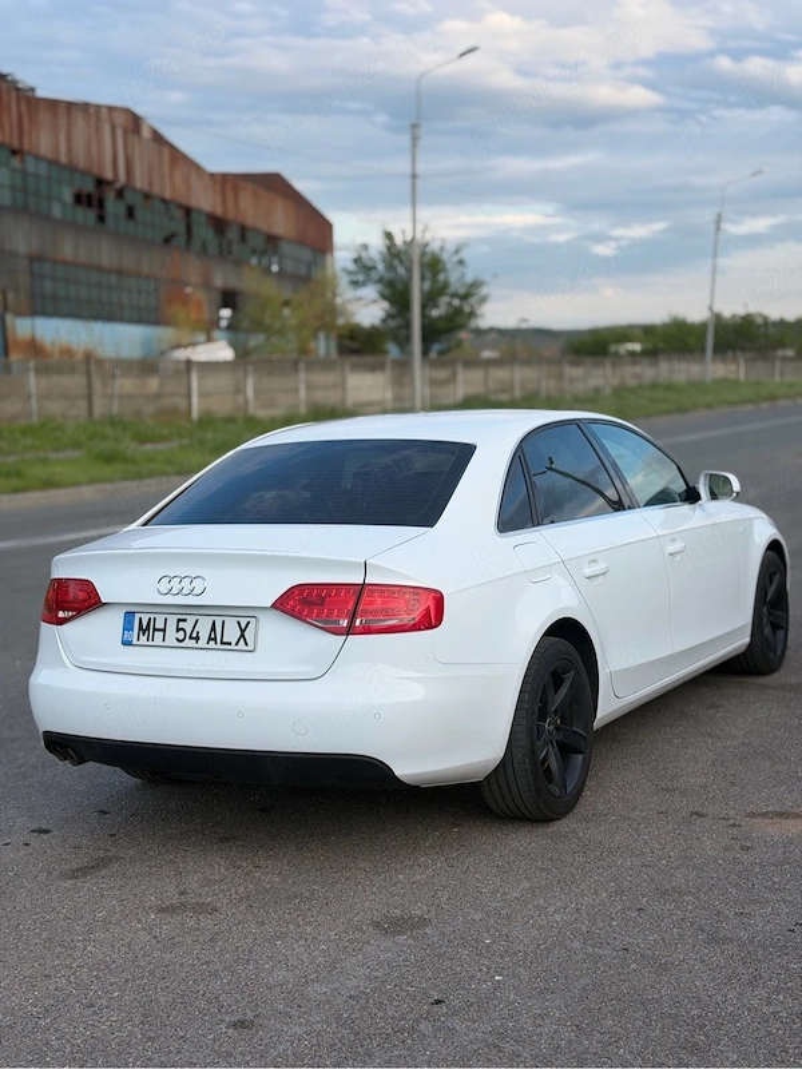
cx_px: 401
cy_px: 534
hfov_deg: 30.3
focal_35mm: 48
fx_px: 1483
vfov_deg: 39.7
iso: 64
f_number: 1.78
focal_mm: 6.76
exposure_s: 1/1353
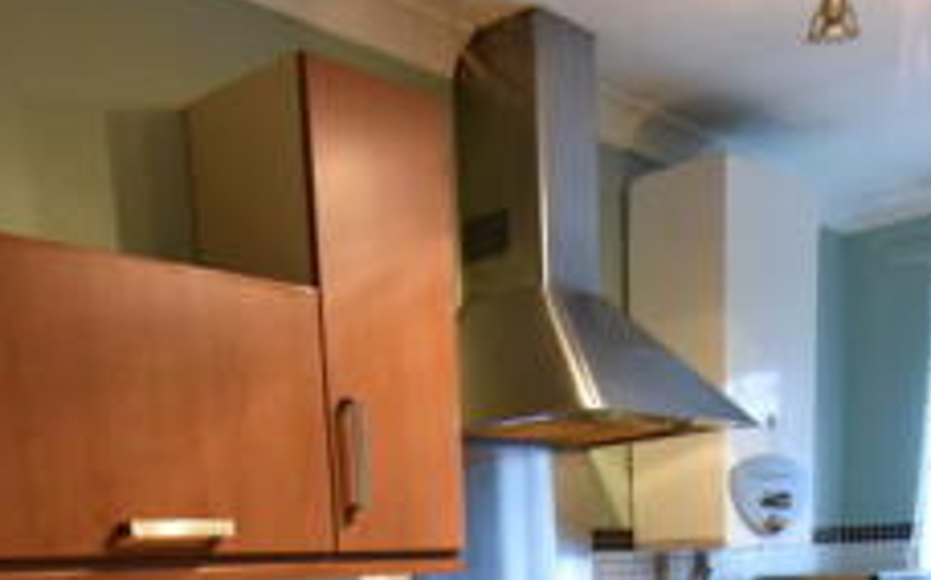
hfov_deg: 45.3
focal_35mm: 44
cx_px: 500
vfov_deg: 23.3
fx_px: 1115
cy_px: 872
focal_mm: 10
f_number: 8
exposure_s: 1/2
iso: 400
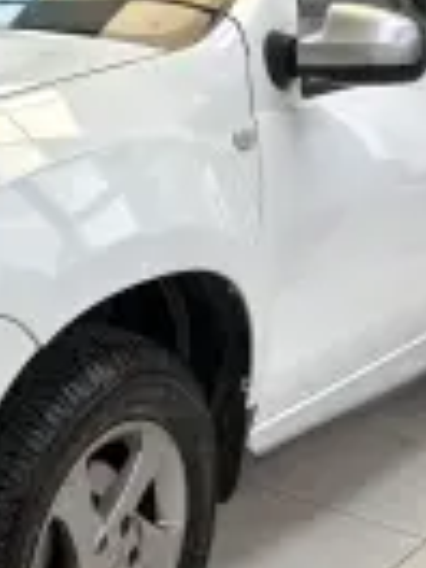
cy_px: 275
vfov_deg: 27.4
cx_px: -82
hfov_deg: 19.5
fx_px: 1165
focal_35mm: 71
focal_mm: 5.96
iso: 40
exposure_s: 1/283
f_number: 1.6
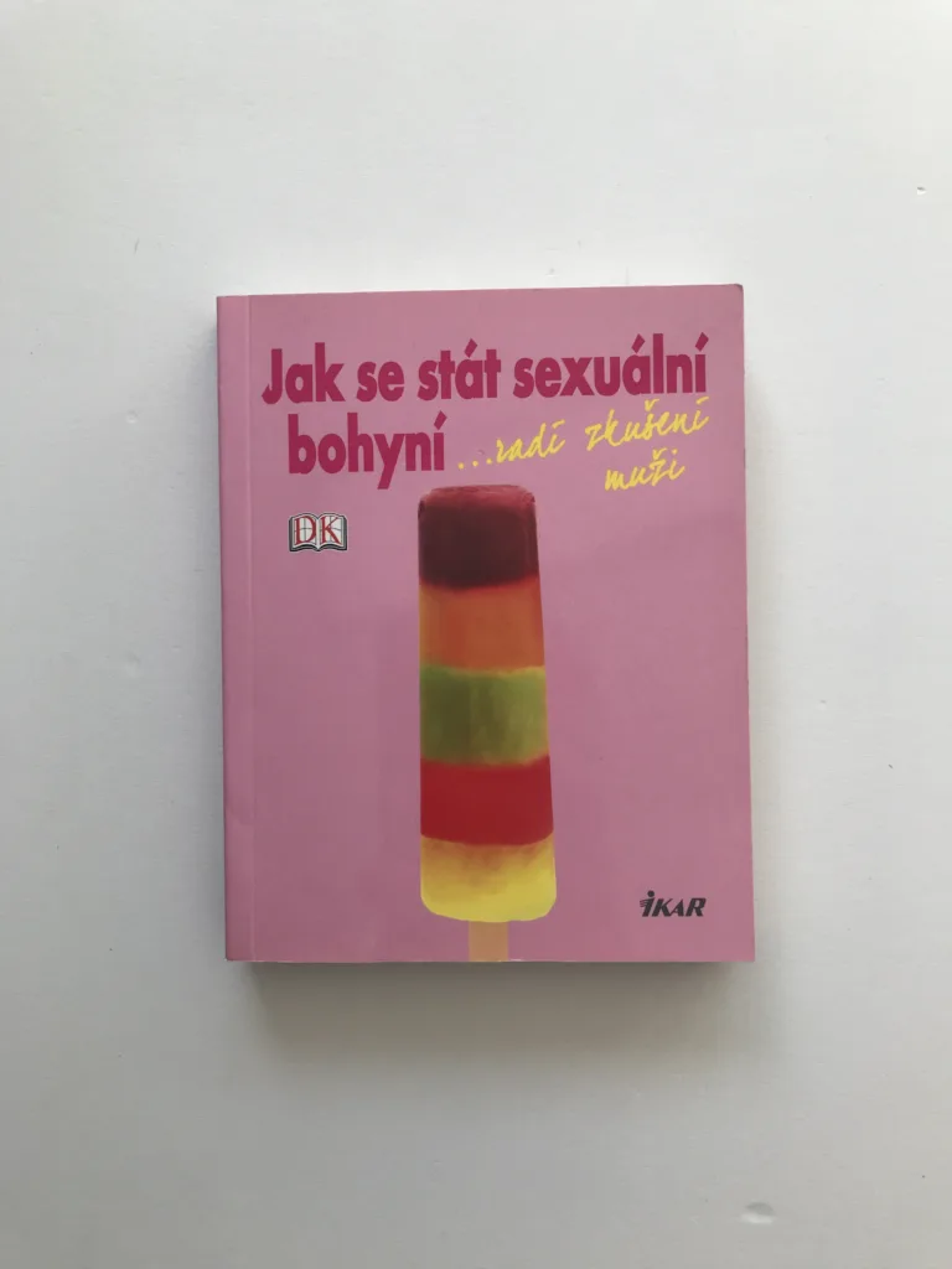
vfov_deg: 63.4
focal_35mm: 28
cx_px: 476
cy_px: 634
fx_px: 1027
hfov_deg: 49.7
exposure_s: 1/289
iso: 20
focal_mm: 3.99
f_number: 1.8
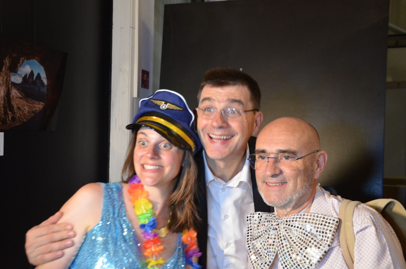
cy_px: 134
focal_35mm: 45
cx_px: 203
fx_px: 506
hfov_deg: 43.7
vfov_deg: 29.7
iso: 1600
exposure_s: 1/20
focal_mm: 30
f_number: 4.2
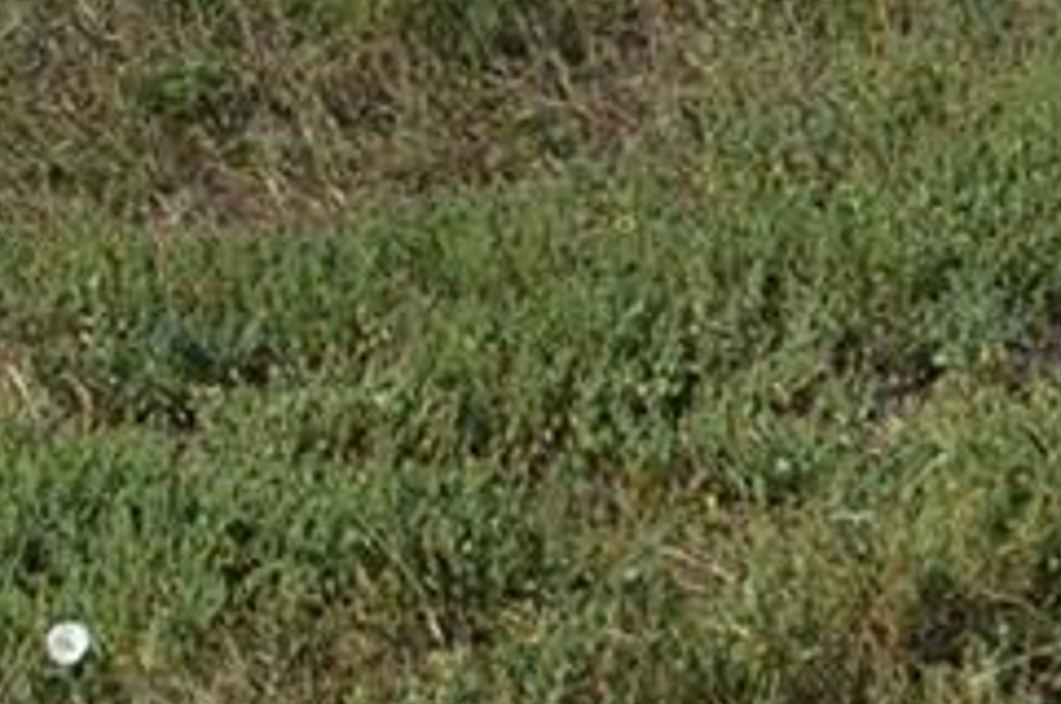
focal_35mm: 239
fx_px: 7034
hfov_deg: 8.4
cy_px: -1265
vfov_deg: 5.4
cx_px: -731
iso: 100
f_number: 8
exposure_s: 1/250
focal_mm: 24
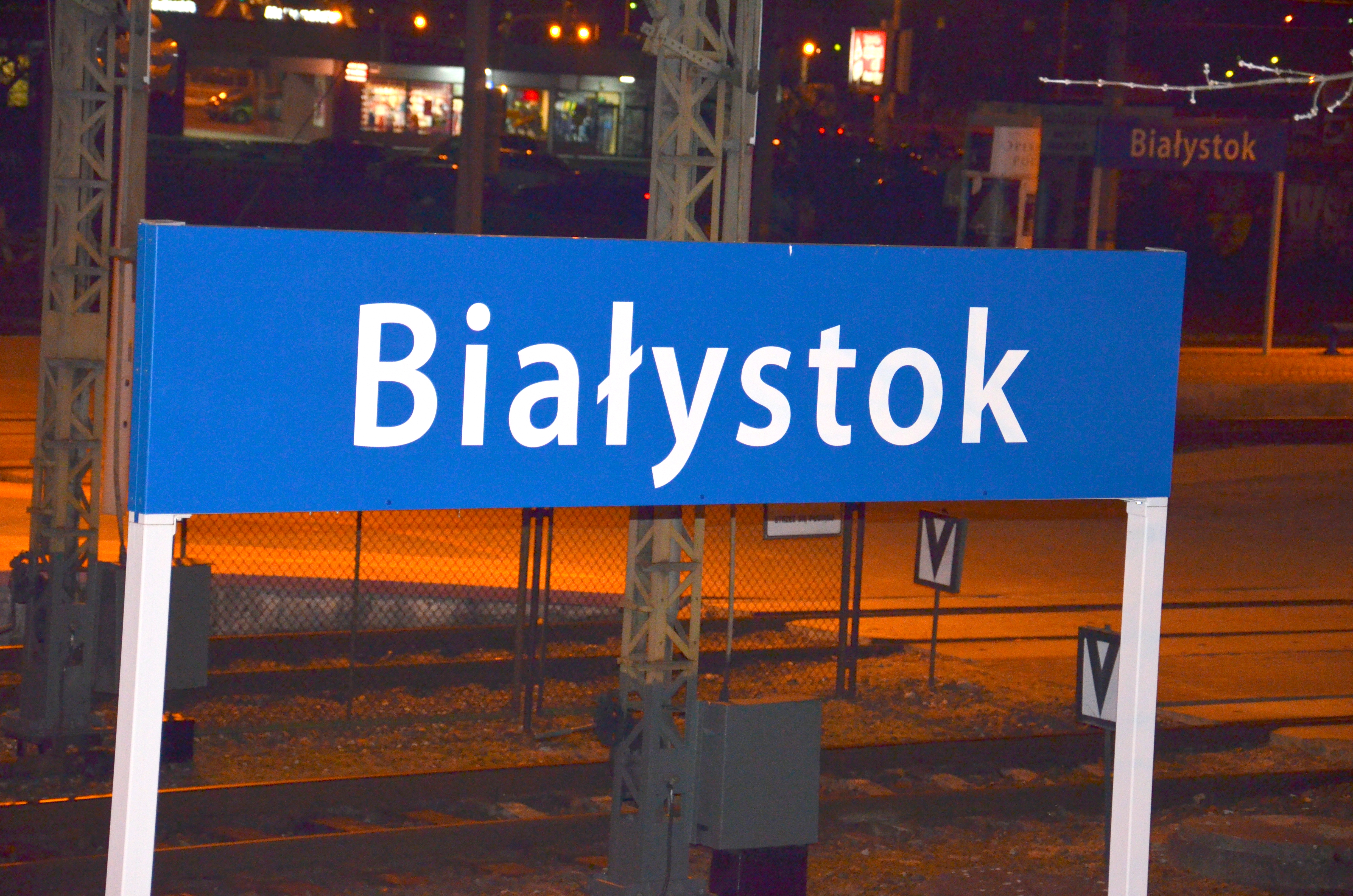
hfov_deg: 16.1
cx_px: 676
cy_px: 448
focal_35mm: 128
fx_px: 4782
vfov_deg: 10.7
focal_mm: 85
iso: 1600
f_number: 5.6
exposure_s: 1/60
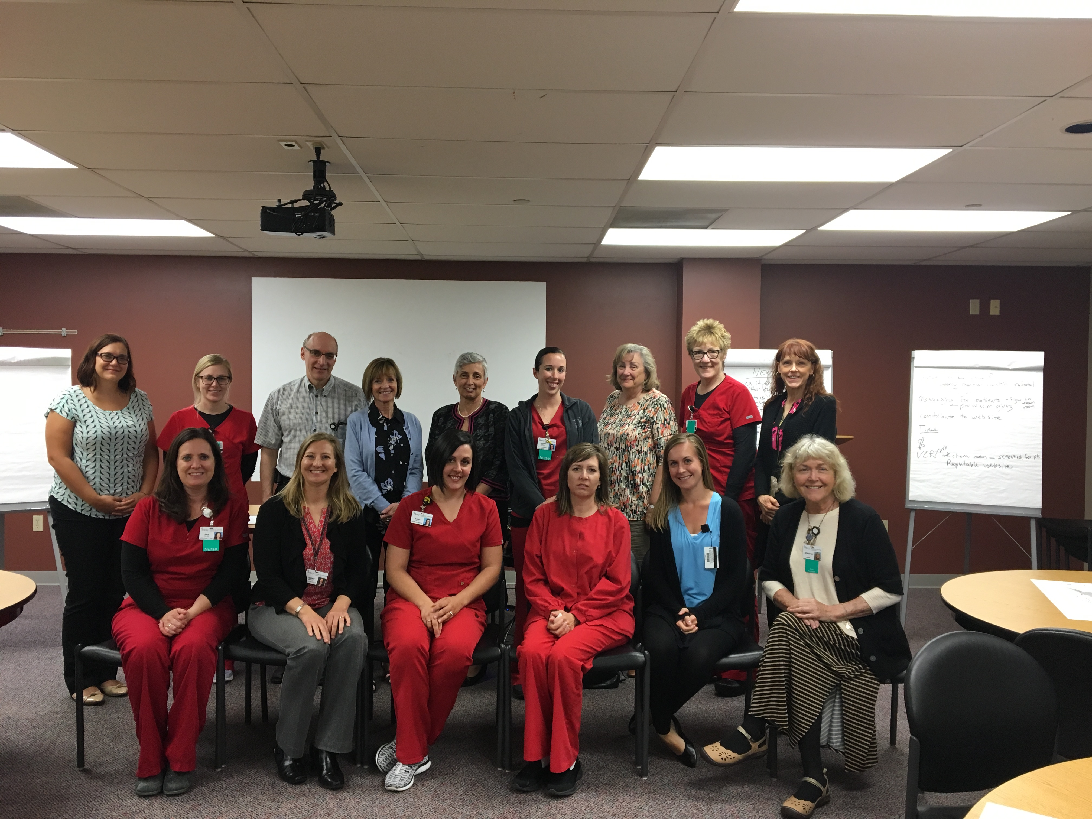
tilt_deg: -1.5
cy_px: 410
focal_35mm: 29
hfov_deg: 61.7
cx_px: 546
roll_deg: -0.9
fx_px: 915
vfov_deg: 48.2
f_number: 2.2
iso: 40
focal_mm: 4.15
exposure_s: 1/30
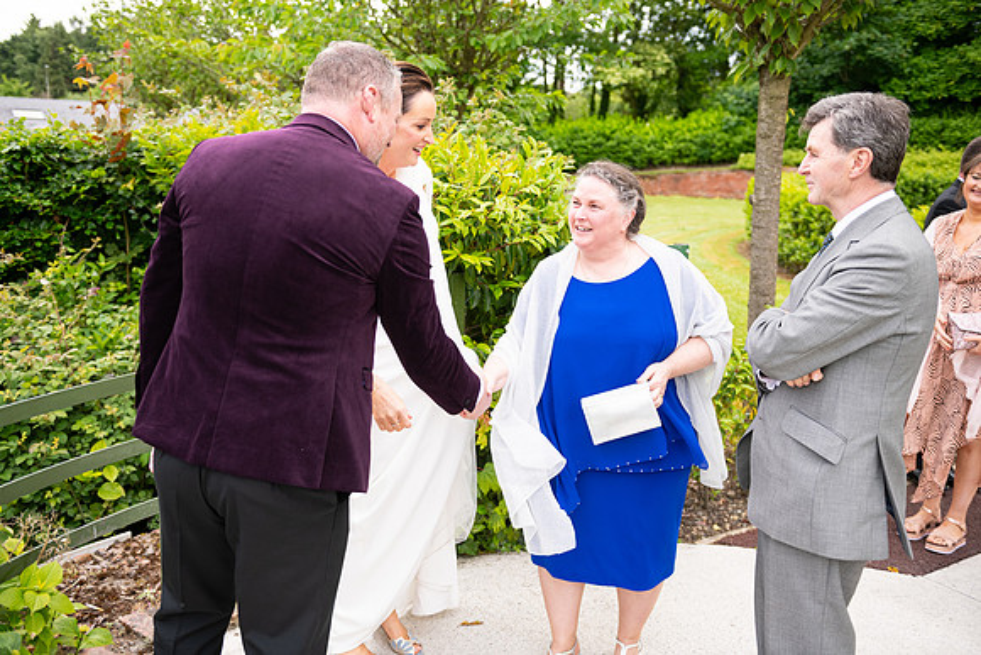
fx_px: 872
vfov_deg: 41.1
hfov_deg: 58.7
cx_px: 490
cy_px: 328
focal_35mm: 32
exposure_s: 1/1000
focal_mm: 32
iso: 250
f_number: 3.5
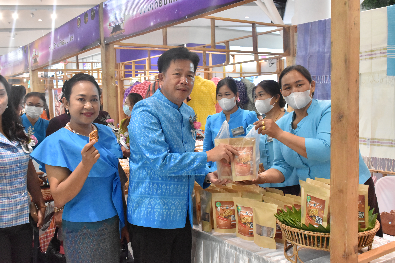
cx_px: 198
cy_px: 132
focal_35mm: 39
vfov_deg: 34.2
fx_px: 428
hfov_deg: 49.6
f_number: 7.1
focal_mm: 26
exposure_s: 1/200
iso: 3200
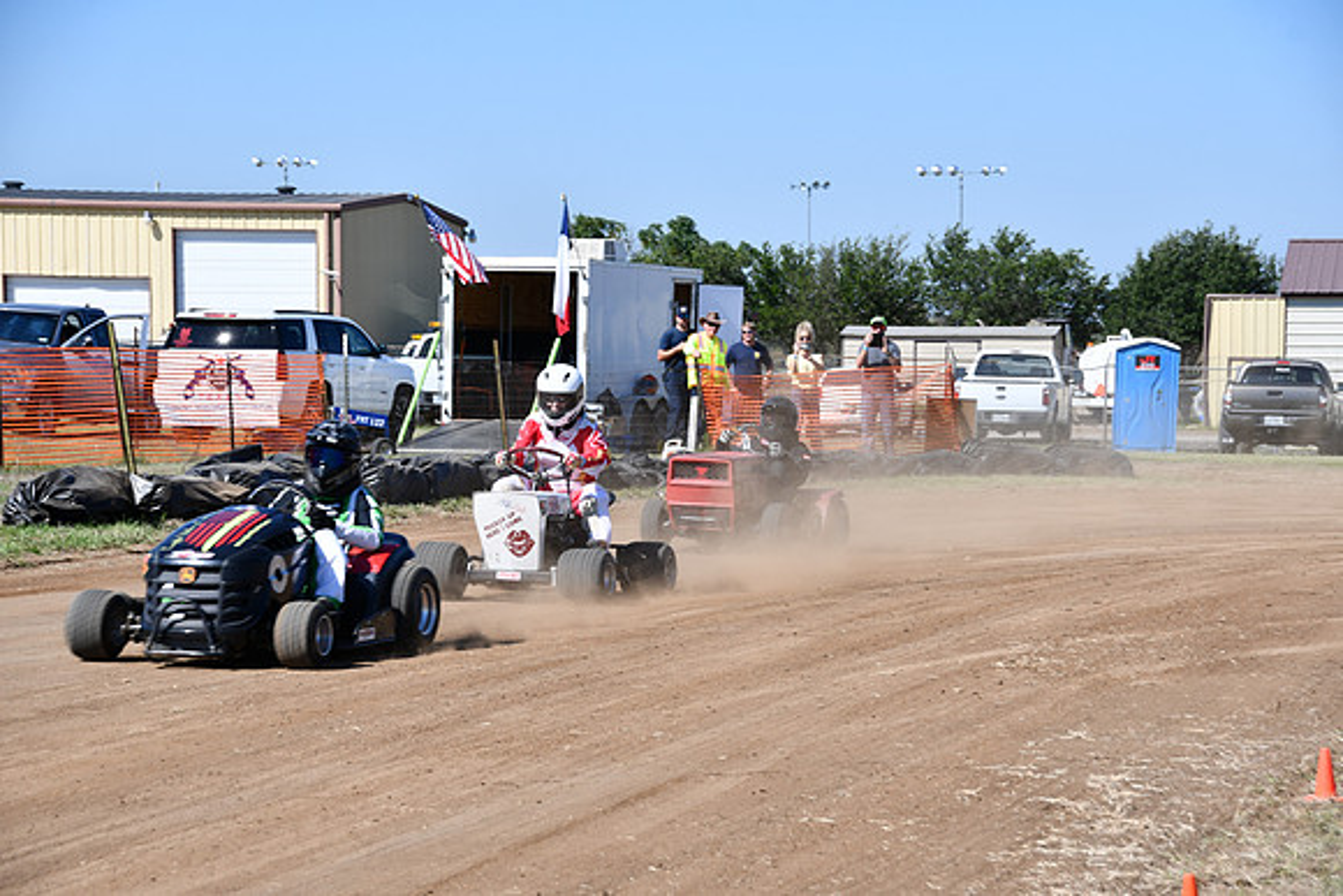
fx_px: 4179
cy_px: 448
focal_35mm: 112
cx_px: 672
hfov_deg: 18.3
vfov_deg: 12.2
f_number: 8
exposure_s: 1/250
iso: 100
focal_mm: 75
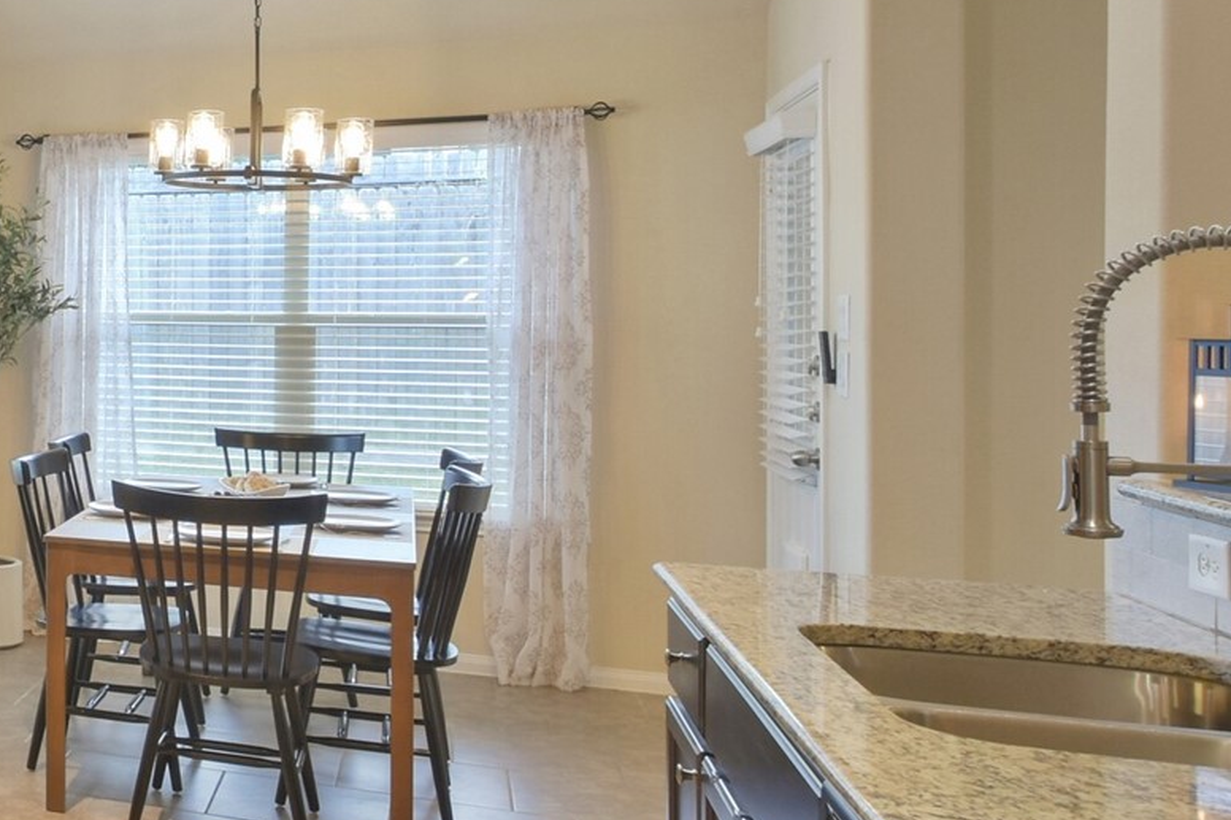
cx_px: -395
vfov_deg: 31.8
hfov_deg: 33.2
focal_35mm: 42
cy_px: 338
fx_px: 1436
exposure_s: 1/4
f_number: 8
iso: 320
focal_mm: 10
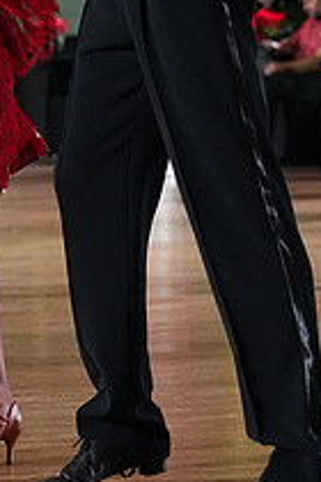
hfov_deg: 4.3
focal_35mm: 318
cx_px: 63
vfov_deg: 6.4
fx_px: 4253
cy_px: -96
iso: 8000
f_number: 5.6
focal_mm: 115
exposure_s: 1/400
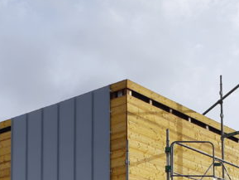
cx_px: 90
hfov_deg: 21.3
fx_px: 635
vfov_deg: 15.1
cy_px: 254
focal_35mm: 92
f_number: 1.7
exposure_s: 1/2208
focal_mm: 3.93
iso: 40
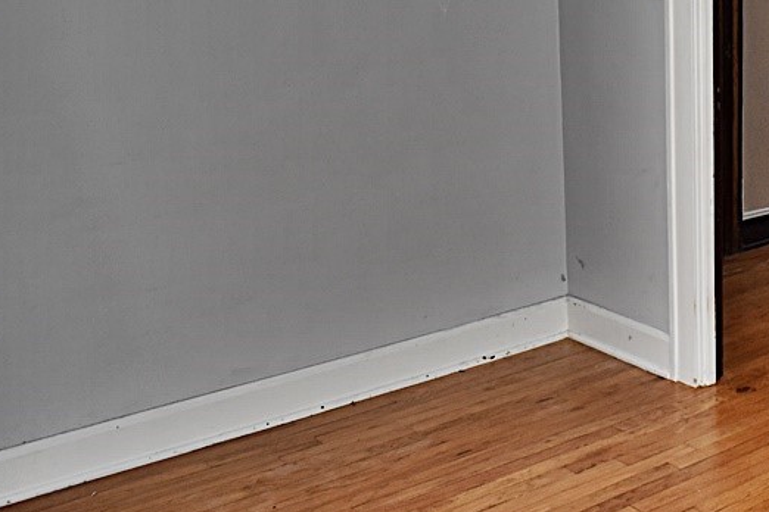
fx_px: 1132
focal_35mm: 53
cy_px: 138
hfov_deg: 34.7
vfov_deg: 25.3
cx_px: 734
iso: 900
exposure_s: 1/125
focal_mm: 18
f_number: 3.5
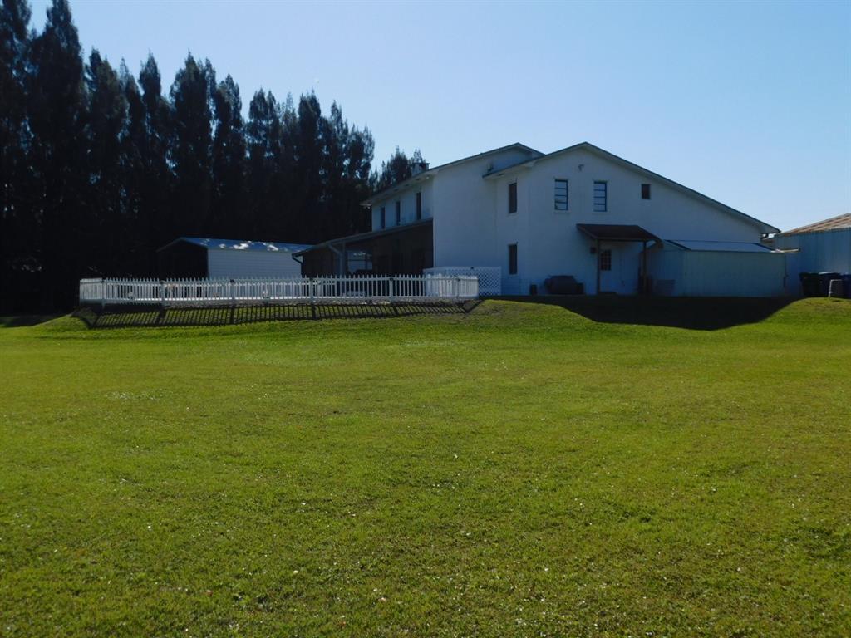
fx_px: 738
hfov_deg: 60.0
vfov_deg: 46.8
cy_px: 319
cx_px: 426
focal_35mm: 30
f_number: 6.4
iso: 125
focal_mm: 5.3
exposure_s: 1/640
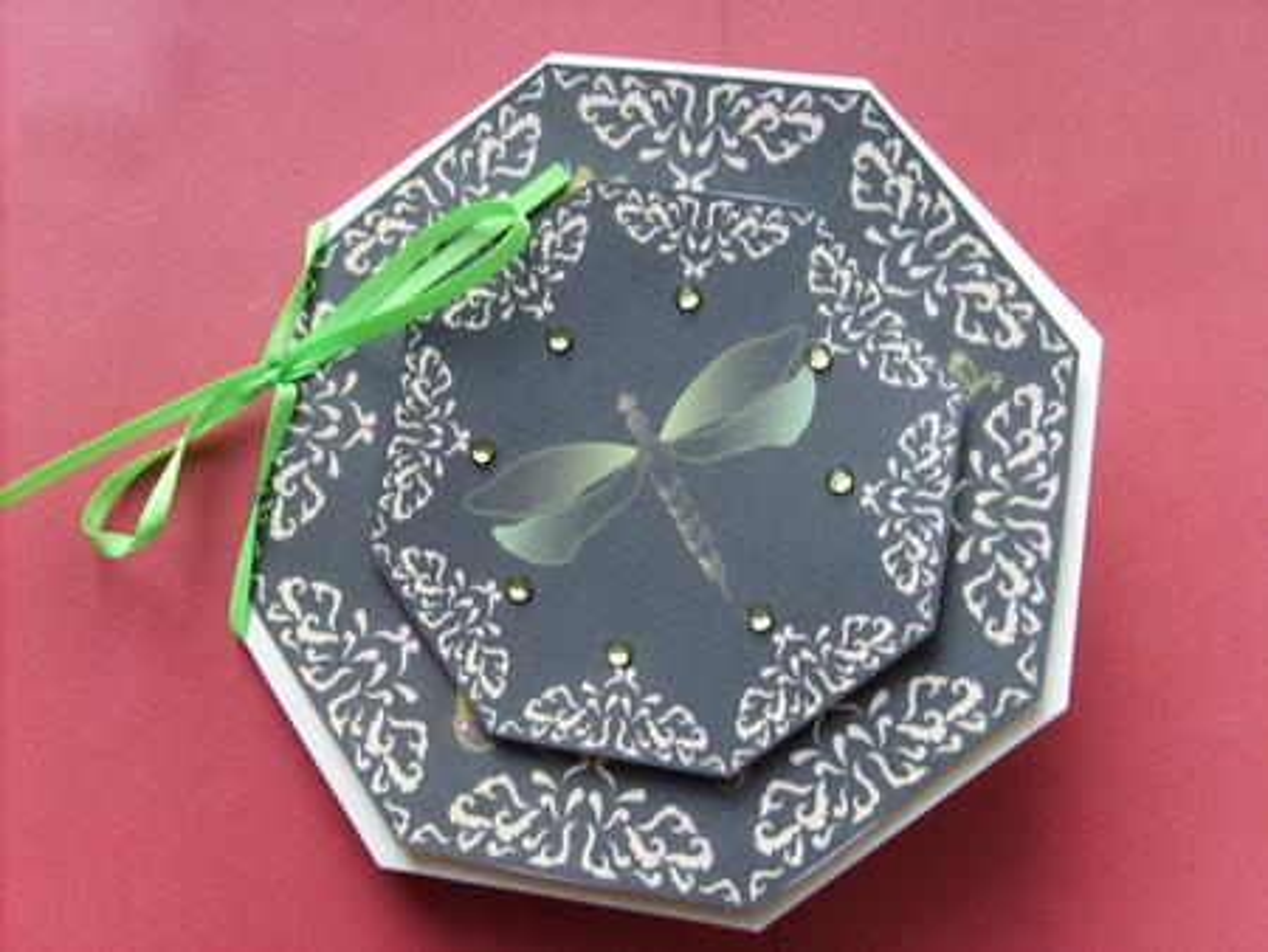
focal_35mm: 35
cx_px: 634
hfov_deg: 52.6
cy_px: 476
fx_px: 1283
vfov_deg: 40.7
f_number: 2.8
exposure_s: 1/30
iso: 56
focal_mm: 5.8
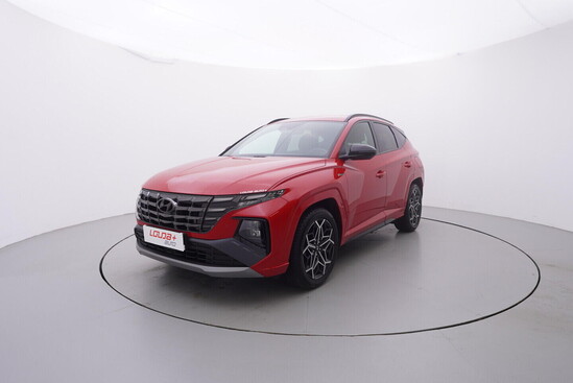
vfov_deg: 56.2
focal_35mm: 22
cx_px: 286
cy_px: 192
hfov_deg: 77.3
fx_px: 358
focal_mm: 15
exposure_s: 1/80
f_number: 5
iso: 200
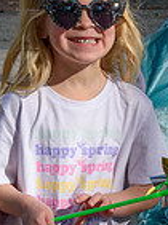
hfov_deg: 5.8
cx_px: 210
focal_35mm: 254
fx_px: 1651
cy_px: 150
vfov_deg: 7.8
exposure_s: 1/400
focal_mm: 55
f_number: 10
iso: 200
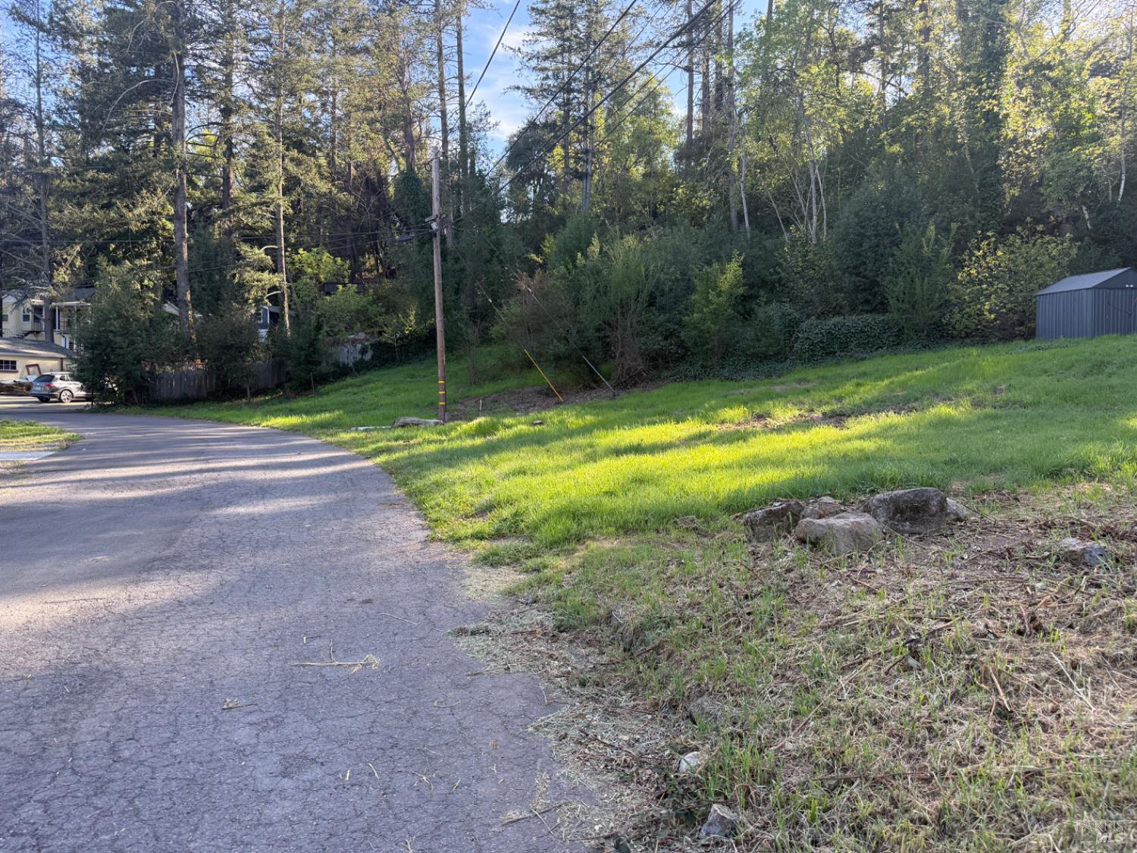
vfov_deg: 56.8
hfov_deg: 71.6
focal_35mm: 24
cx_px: 568
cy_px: 426
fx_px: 788
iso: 100
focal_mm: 6.76
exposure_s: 1/589
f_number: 1.78
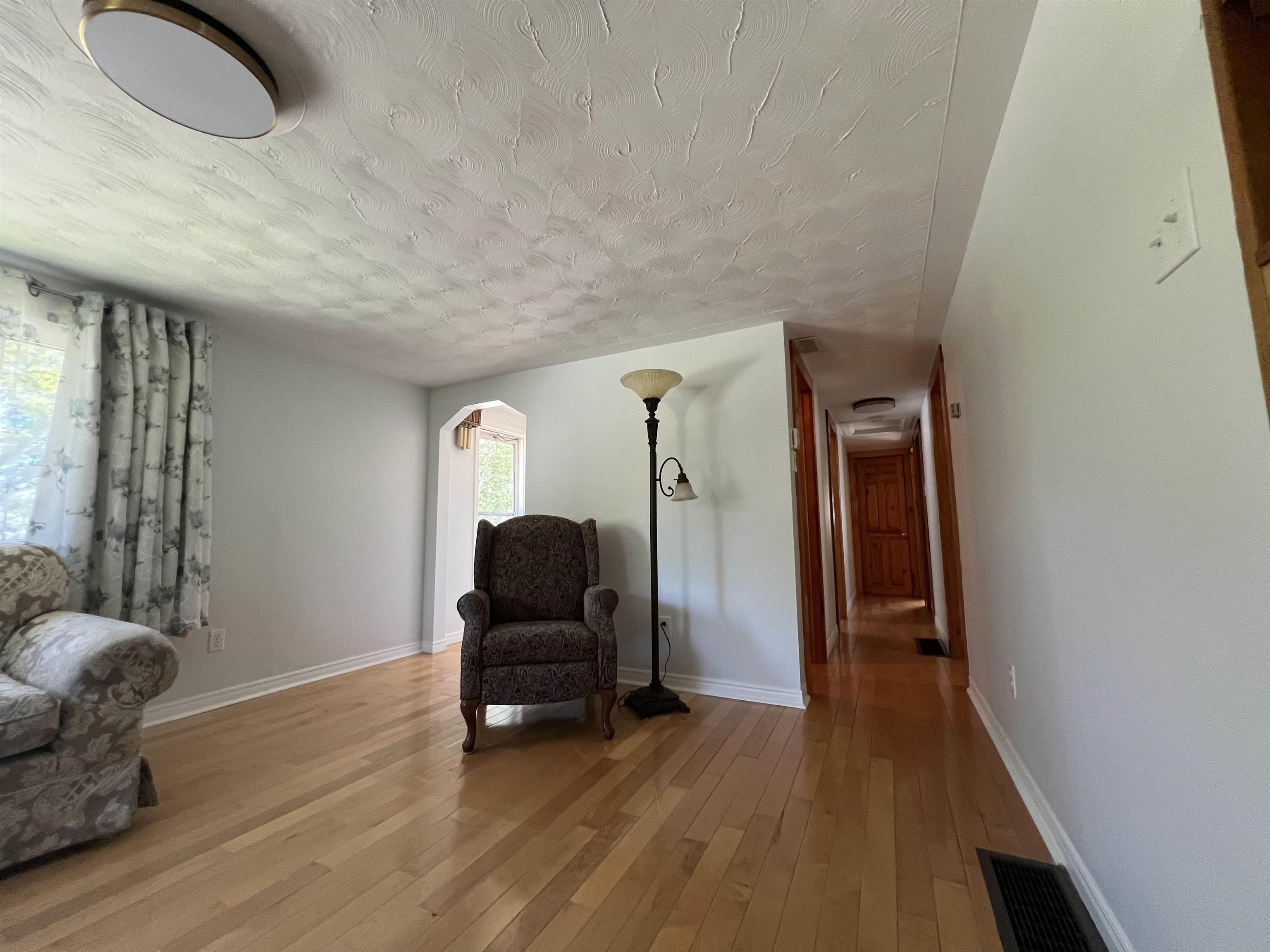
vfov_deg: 89.9
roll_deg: +0.9
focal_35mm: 13
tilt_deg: +5.9
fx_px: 477
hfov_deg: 106.2
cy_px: 476
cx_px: 635
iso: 250
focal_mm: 1.57
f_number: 1.8
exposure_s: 1/75
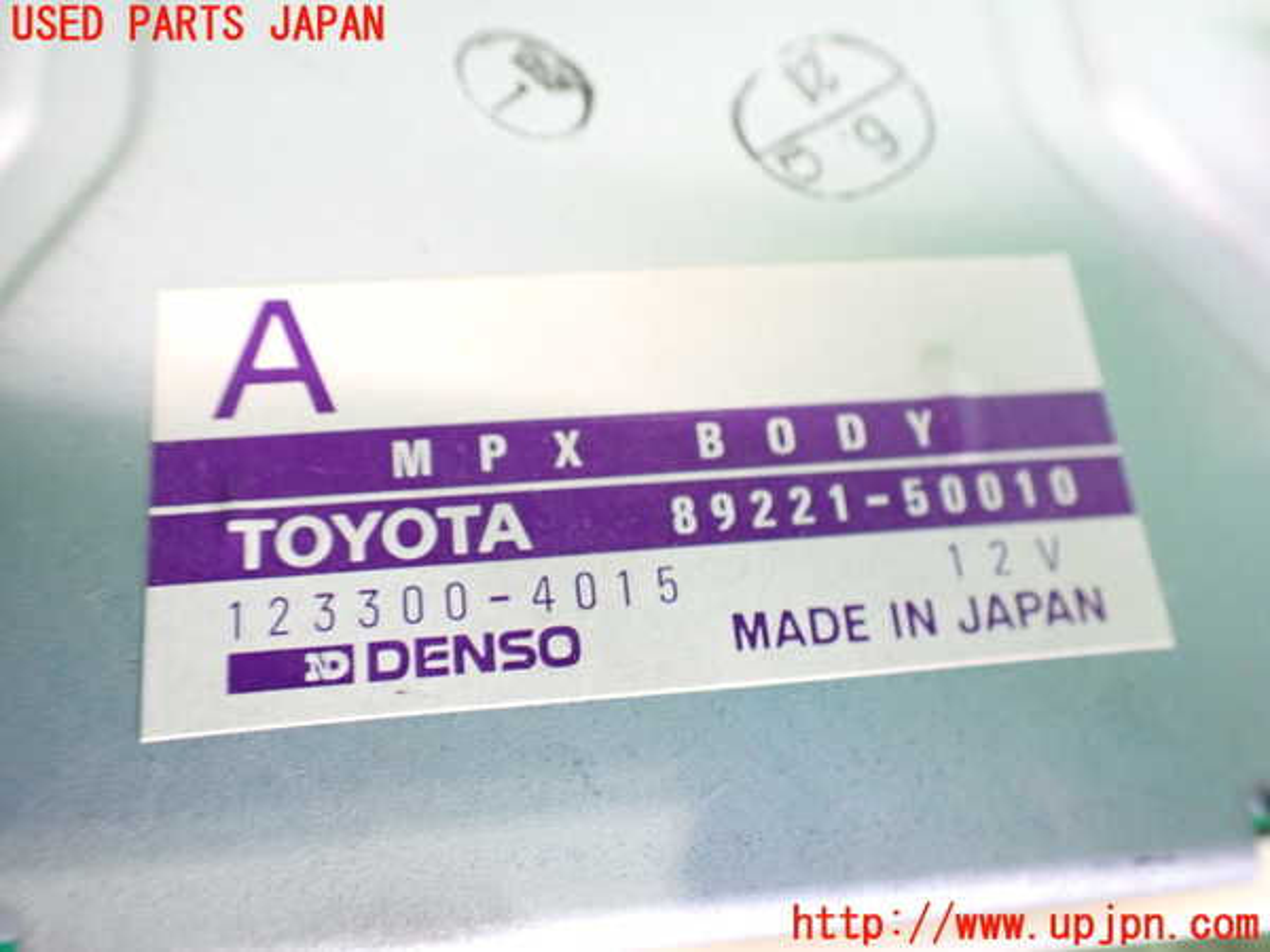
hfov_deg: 60.0
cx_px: 635
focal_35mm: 30
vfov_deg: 46.8
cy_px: 476
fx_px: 1101
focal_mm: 5.4
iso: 800
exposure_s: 1/60
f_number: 2.3
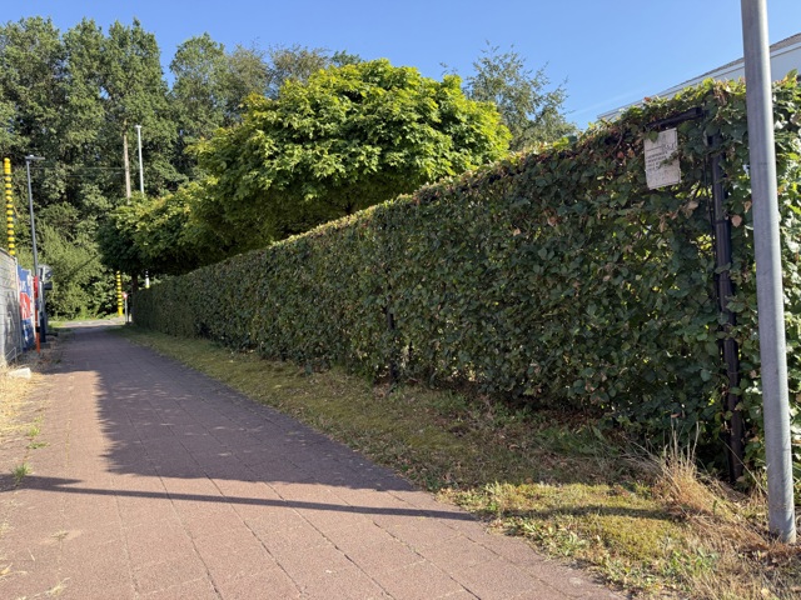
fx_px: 555
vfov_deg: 56.8
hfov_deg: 71.6
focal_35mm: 24
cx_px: 400
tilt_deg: -0.6
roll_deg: +1.9
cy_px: 300
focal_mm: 6.76
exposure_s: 1/1156
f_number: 1.78
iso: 100
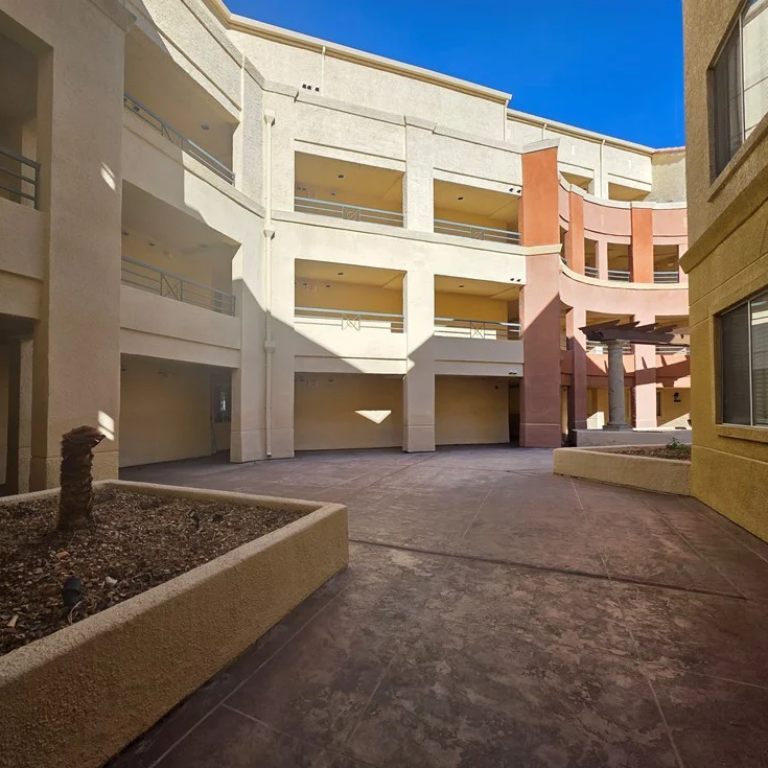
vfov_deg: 87.4
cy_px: 397
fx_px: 402
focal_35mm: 16
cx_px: 340
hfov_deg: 87.1
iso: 40
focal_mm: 2.2
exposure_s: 1/1576
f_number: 1.9
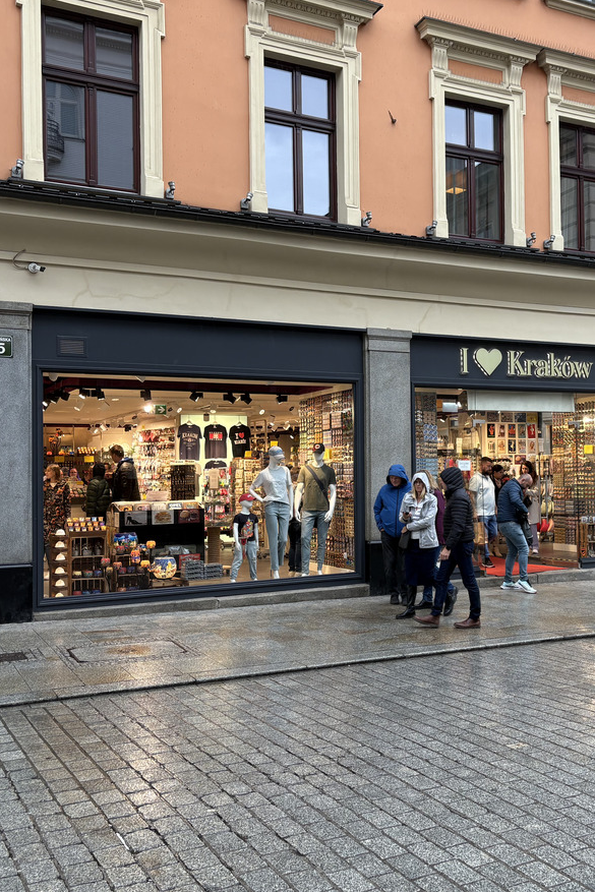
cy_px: 439
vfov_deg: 51.9
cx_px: 406
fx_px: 917
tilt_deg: +2.0
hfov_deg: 35.5
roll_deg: +0.9
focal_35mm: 37
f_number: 1.6
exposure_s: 1/122
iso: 50
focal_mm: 5.96
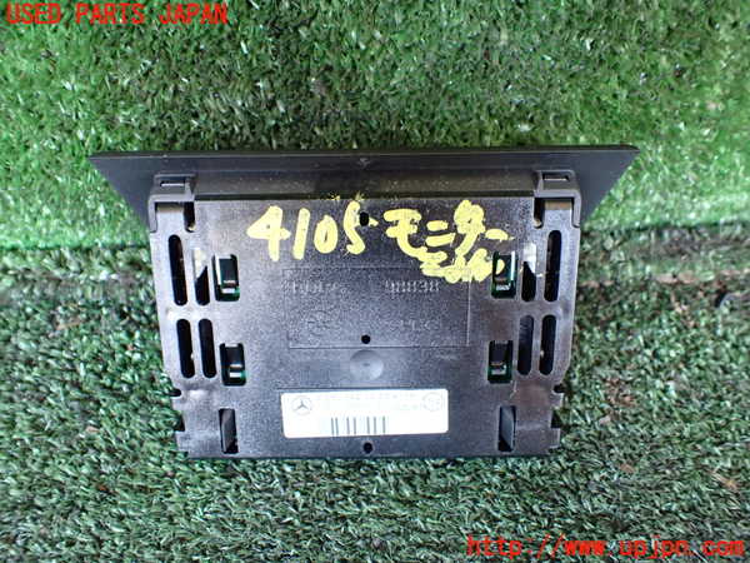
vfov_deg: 46.8
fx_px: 650
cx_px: 375
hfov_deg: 60.0
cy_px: 282
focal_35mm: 30
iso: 800
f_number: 2.3
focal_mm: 5.4
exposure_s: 1/60
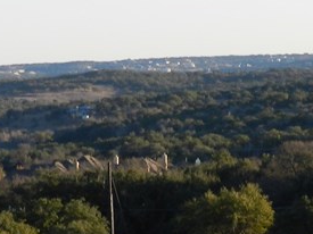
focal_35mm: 313
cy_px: 264
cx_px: 222
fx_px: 2829
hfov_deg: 6.3
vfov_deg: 4.7
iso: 160
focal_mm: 14.9
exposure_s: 1/400
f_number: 4.4
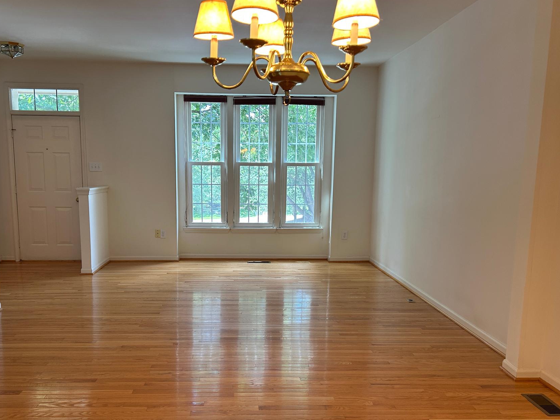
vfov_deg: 44.0
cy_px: 244
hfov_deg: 56.7
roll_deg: -0.6
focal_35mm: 32
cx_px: 249
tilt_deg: -7.9
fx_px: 518
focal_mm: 5.7
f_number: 1.5
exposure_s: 1/120
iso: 100
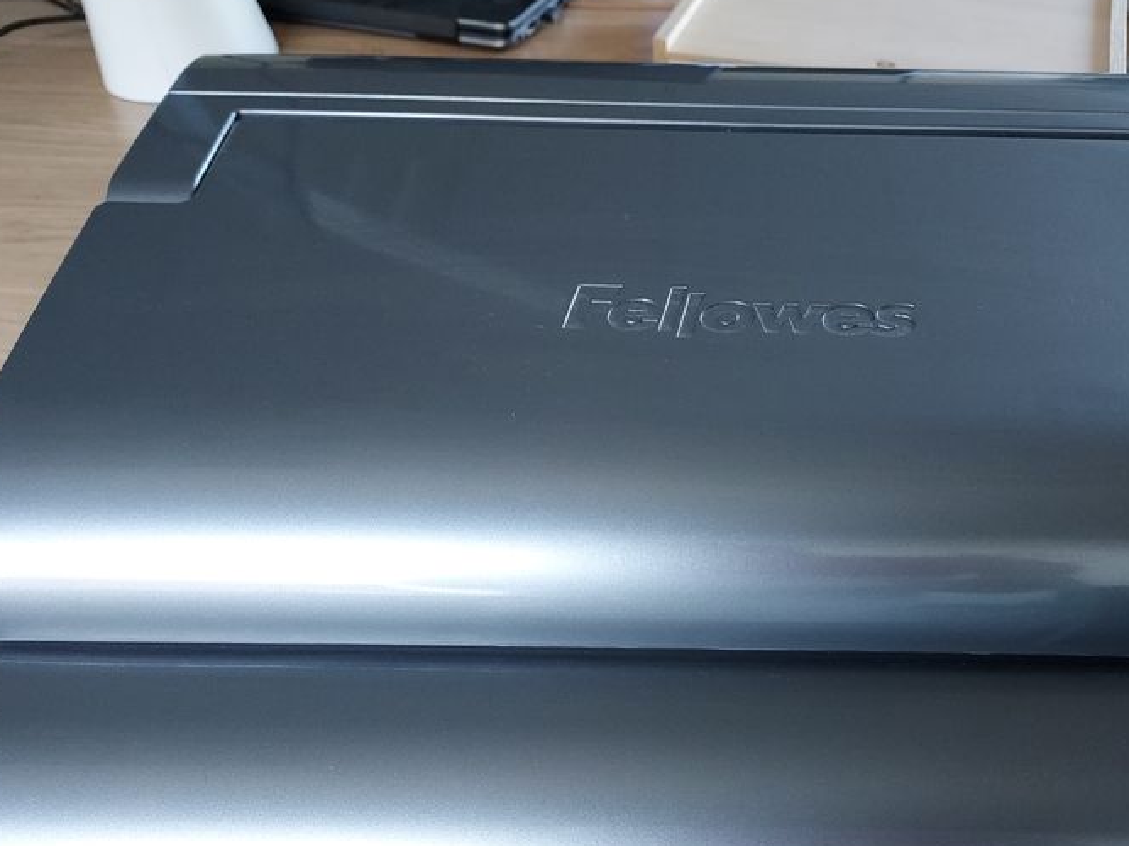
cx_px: 713
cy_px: 555
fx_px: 1174
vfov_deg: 39.2
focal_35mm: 36
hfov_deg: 50.8
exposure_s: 1/50
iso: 200
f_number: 1.8
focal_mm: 4.6
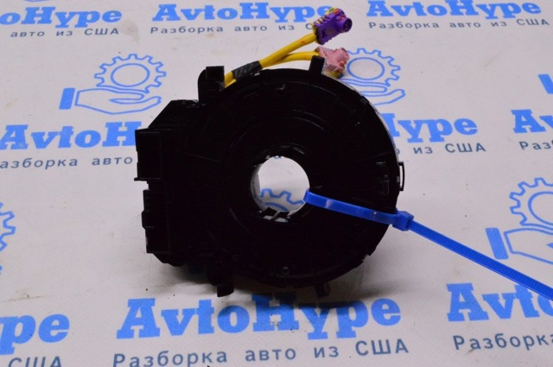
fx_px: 713
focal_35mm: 46
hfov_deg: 42.4
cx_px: 276
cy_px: 184
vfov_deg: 28.9
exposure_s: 1/40
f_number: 29
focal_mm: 31
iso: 6400
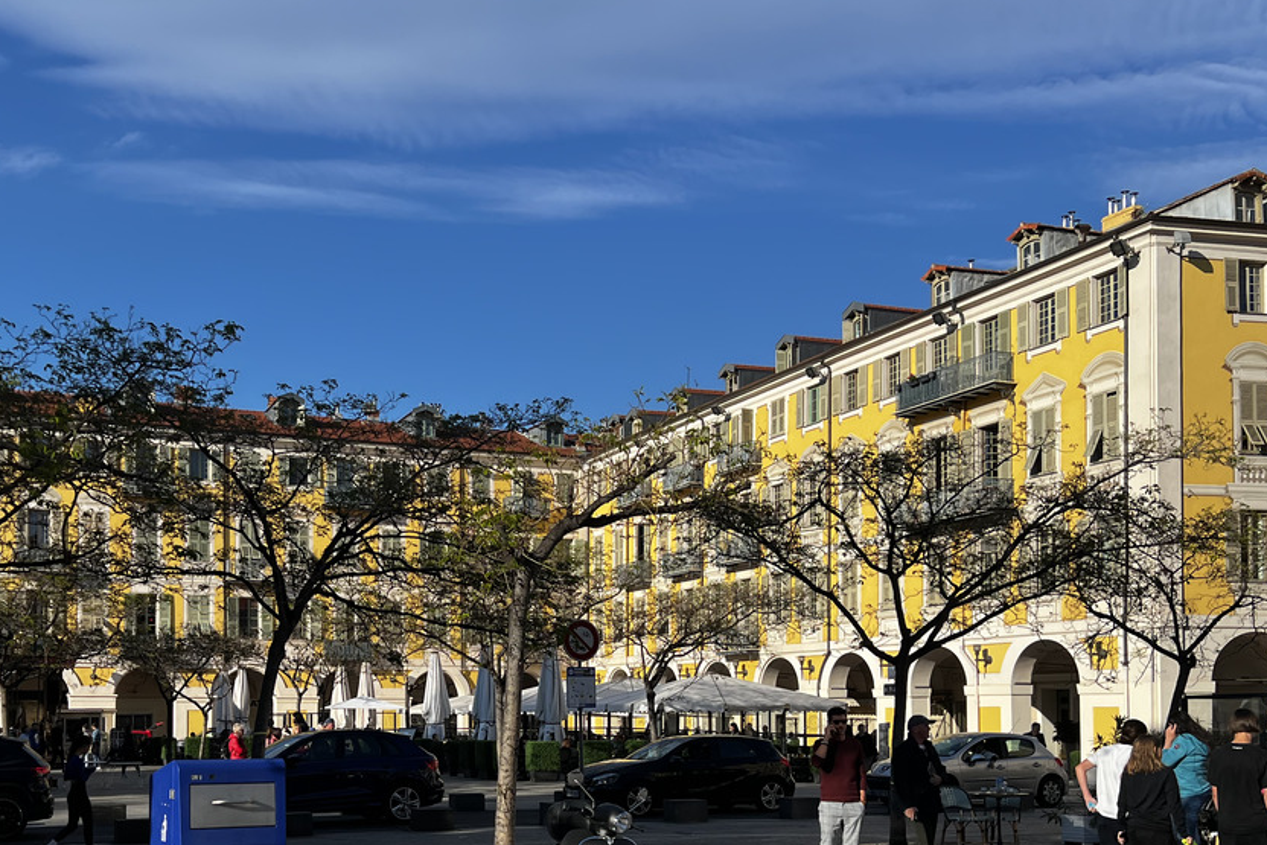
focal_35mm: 39
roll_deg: +0.7
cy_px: 662
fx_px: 1373
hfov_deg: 49.0
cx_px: 469
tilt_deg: +1.8
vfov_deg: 33.3
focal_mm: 5.7
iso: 50
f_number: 1.5
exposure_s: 1/3257
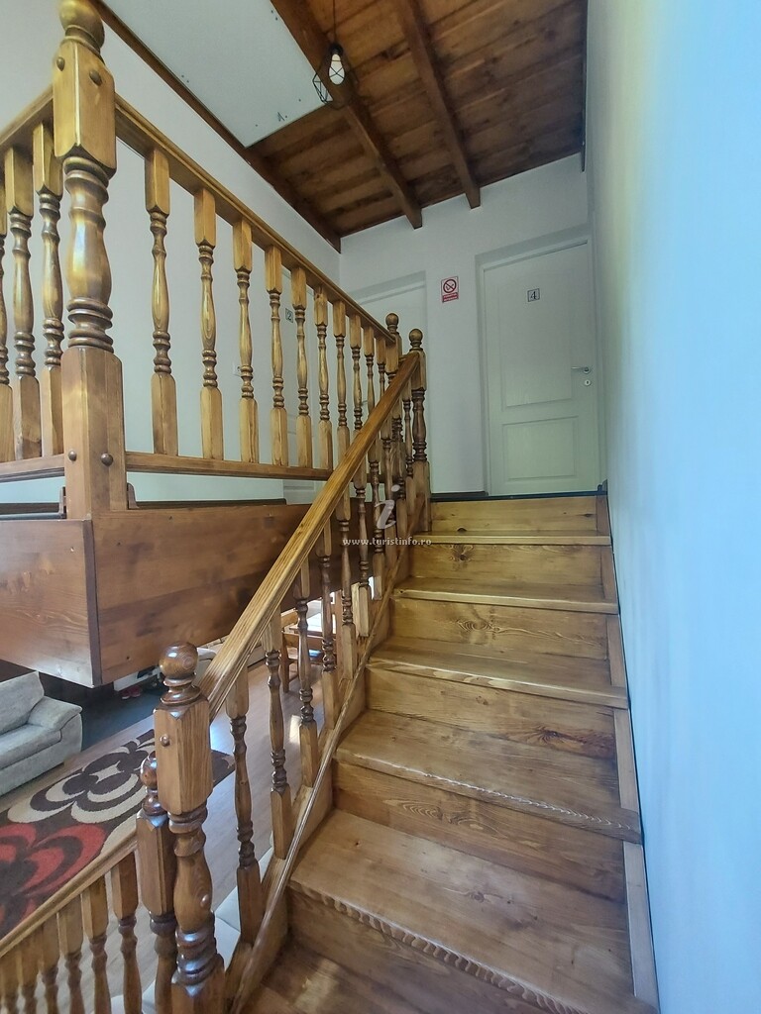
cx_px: 380
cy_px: 507
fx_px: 381
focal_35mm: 13
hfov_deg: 89.9
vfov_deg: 106.2
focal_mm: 1.74
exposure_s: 1/30
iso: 400
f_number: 2.2
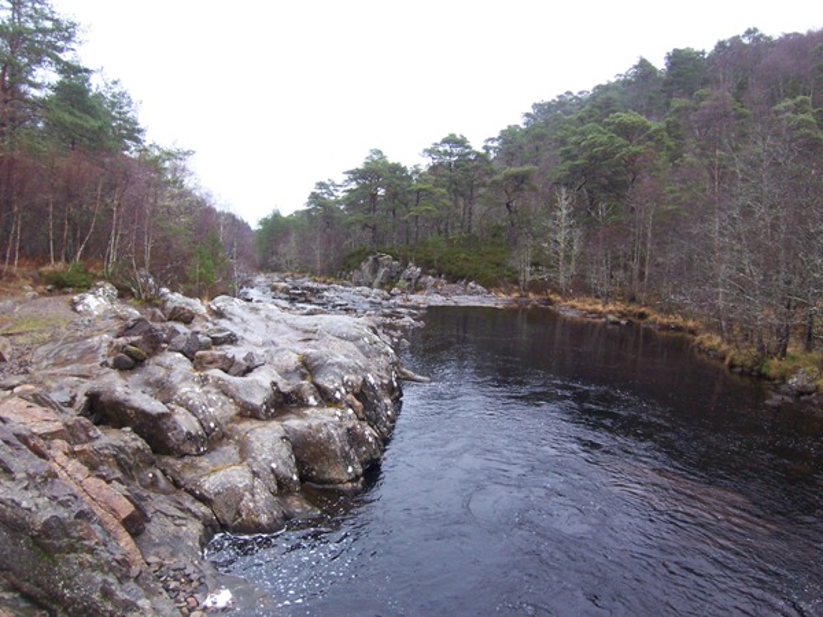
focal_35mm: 23
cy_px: 308
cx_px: 412
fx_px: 547
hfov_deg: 73.9
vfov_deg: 58.9
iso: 160
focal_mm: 3.8
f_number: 2.8
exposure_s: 1/30
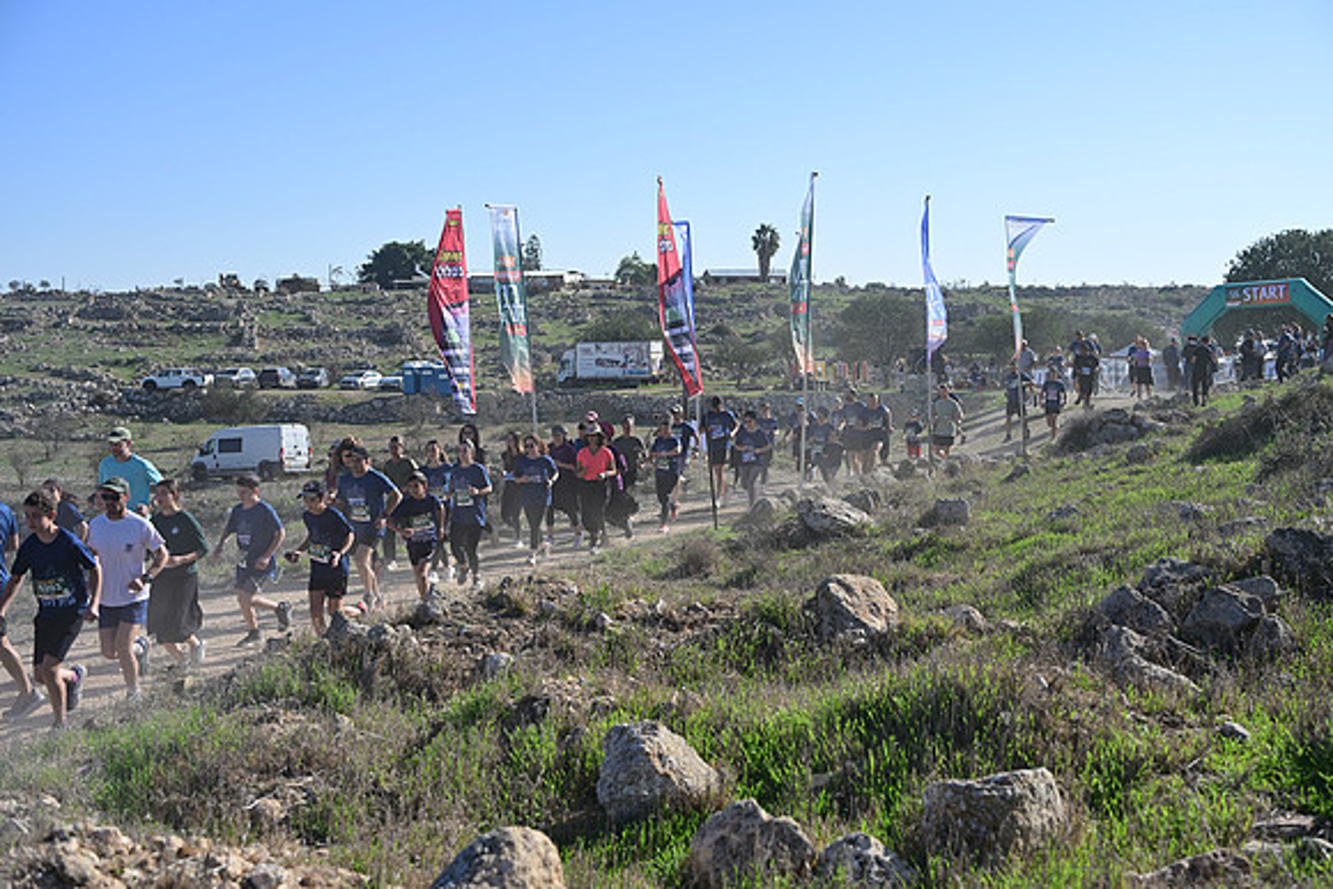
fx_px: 1704
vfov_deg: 29.3
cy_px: 444
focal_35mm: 46
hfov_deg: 42.7
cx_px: 666
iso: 140
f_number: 3.5
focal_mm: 46
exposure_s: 1/2000
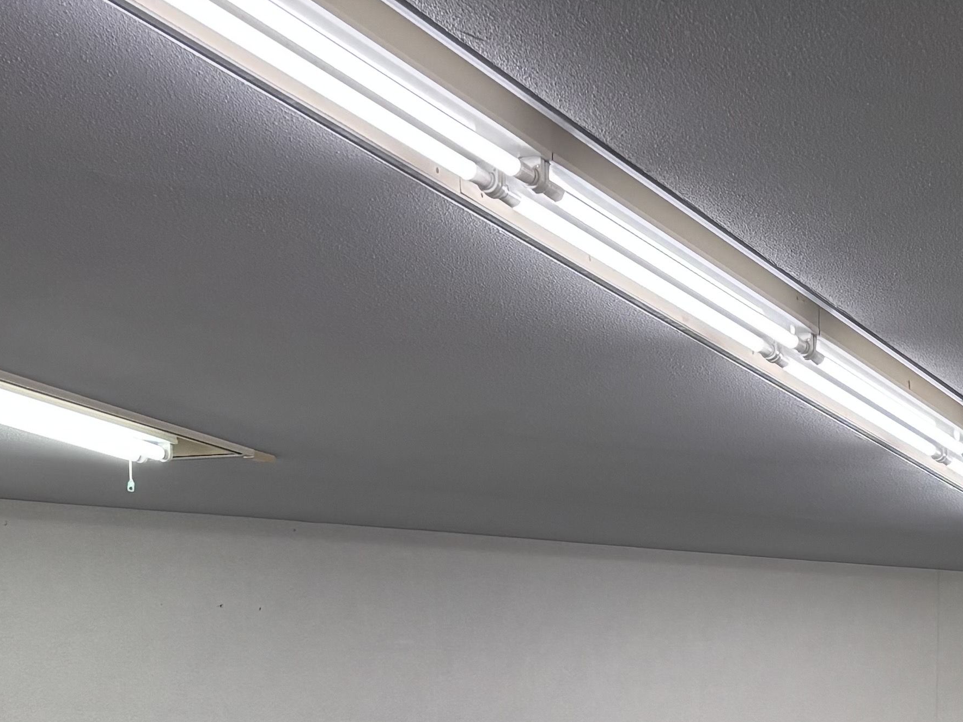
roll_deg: -0.3
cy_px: 1155
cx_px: 817
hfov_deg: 22.8
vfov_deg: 15.8
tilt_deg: -7.1
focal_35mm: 84
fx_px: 2337
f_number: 1.6
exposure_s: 1/100
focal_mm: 5.96
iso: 100
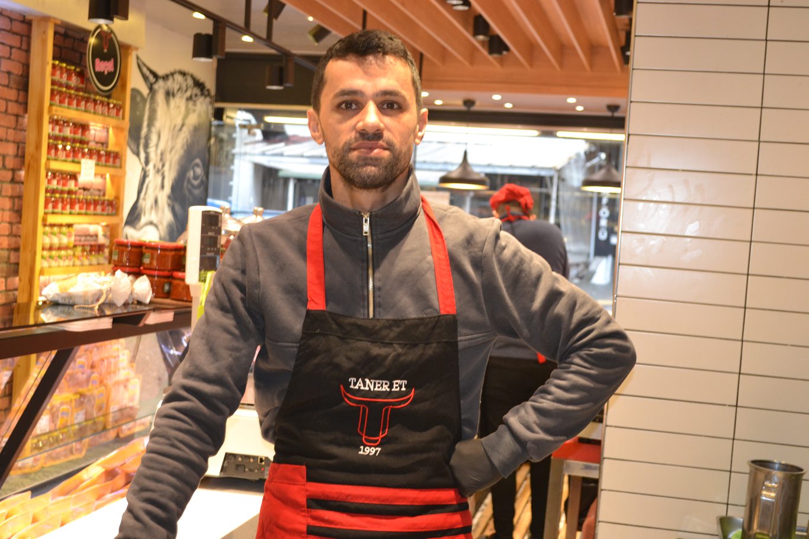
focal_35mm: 48
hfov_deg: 41.1
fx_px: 1078
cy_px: 270
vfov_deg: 28.1
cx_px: 404
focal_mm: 32
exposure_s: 1/60
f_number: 4.8
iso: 1000
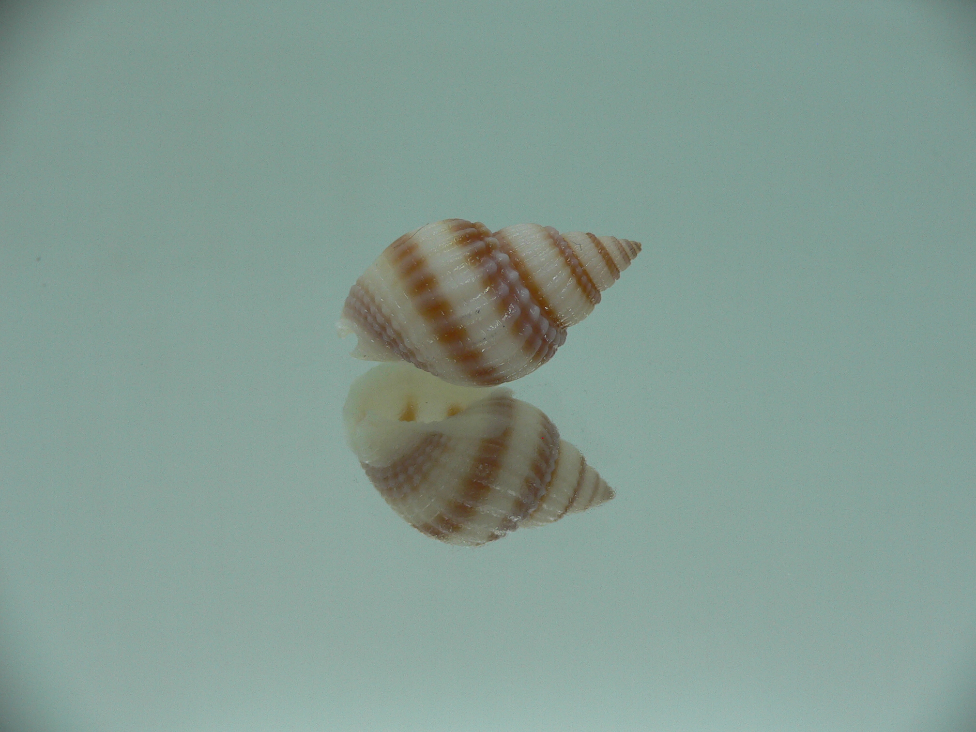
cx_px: 488
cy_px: 366
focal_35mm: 35
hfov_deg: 52.6
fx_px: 987
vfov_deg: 40.7
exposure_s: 1/60
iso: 80
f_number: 2.8
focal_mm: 4.6
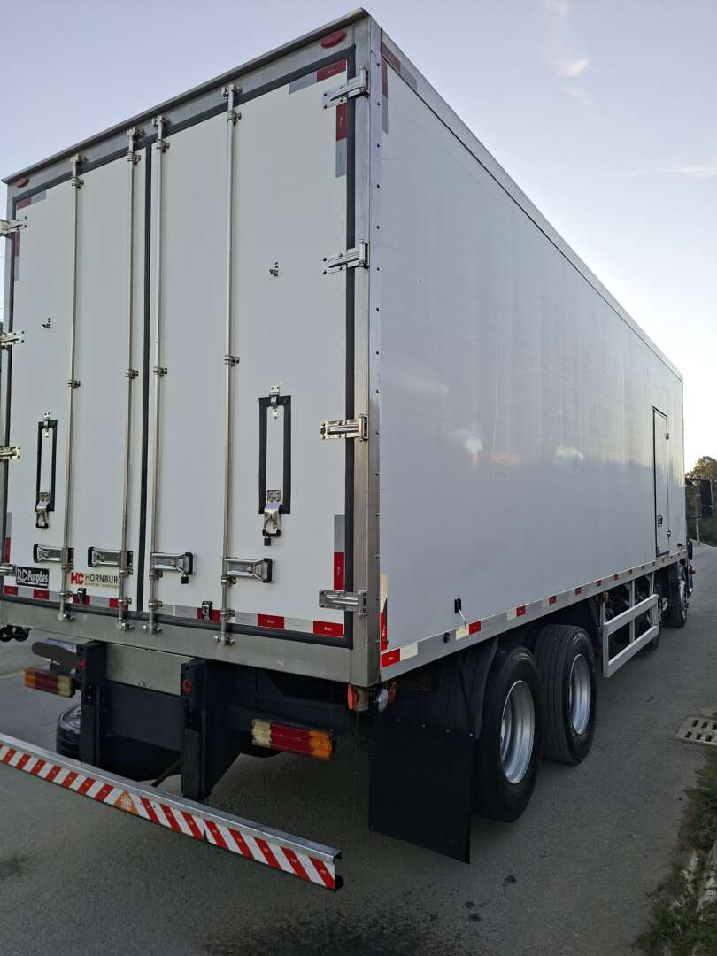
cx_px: 358
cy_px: 478
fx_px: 635
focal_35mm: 23
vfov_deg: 73.9
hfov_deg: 58.9
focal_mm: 5.54
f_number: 1.8
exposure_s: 1/435
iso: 50
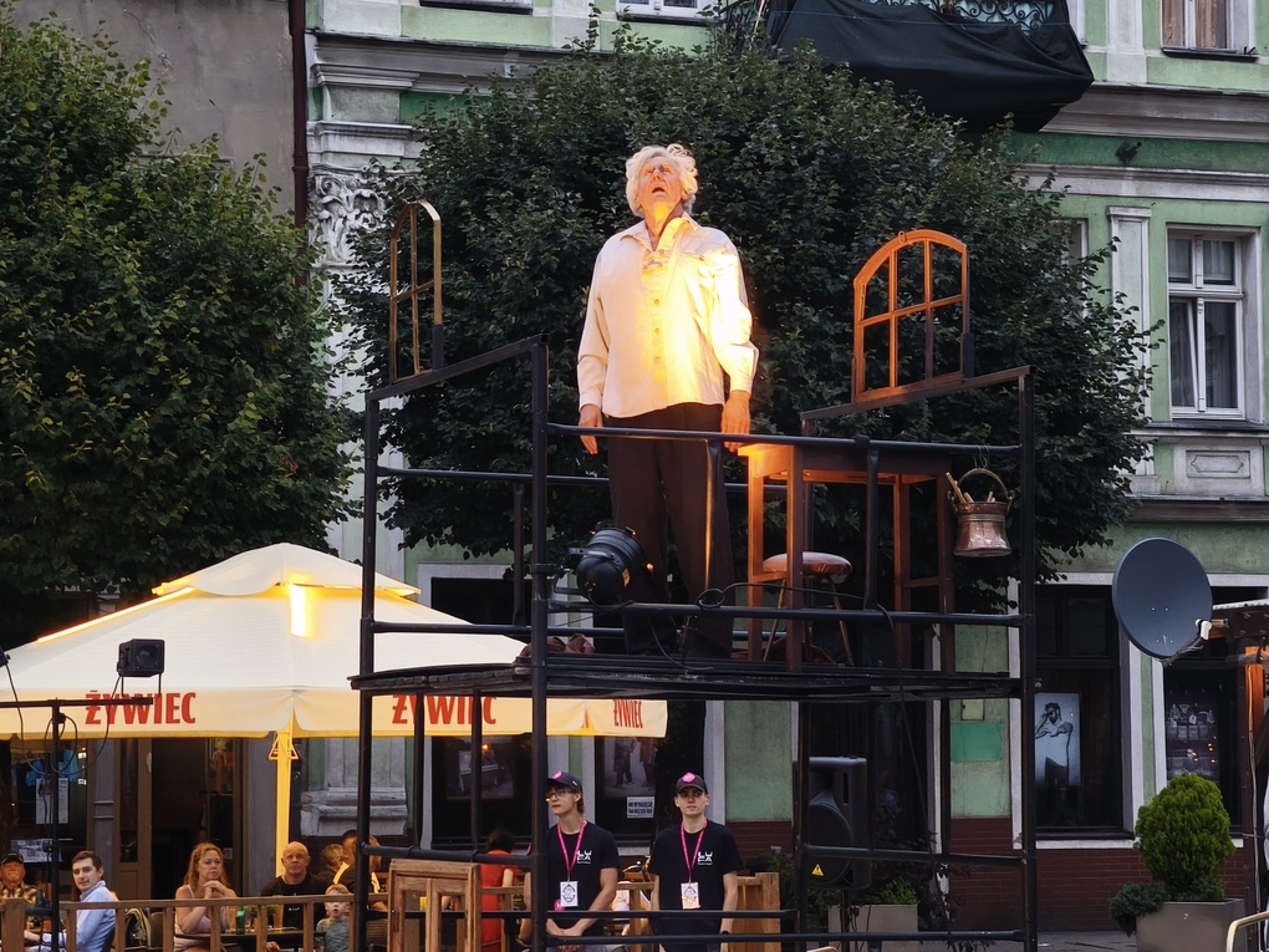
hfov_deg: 20.2
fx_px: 3556
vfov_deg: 15.2
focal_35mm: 97
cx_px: 634
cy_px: 476
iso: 1000
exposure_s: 1/100
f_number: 2
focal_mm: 8.8
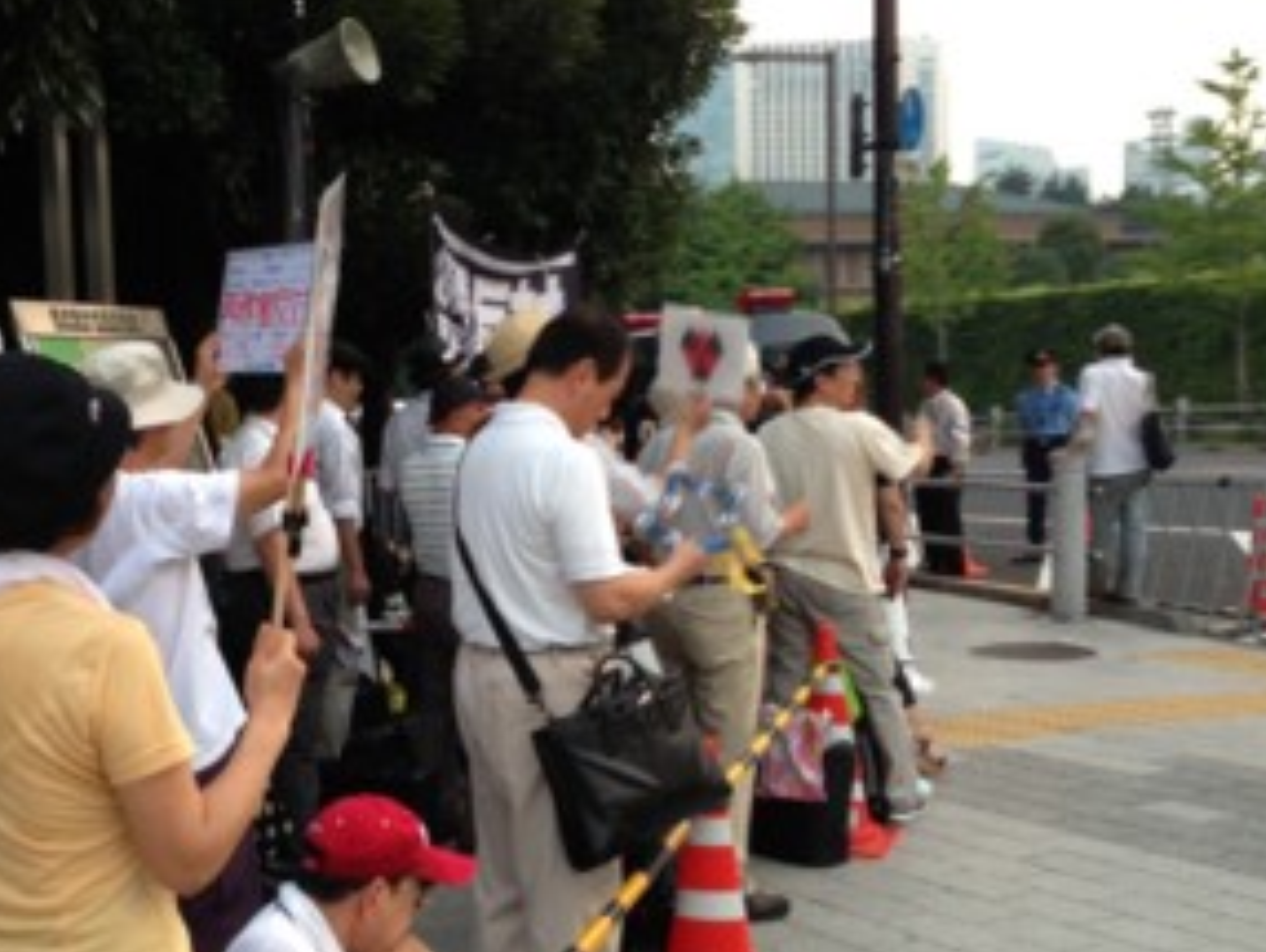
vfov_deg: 28.1
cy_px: 531
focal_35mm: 52
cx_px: 328
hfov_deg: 36.0
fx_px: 1903
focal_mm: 4.13
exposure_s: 1/20
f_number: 2.4
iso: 50
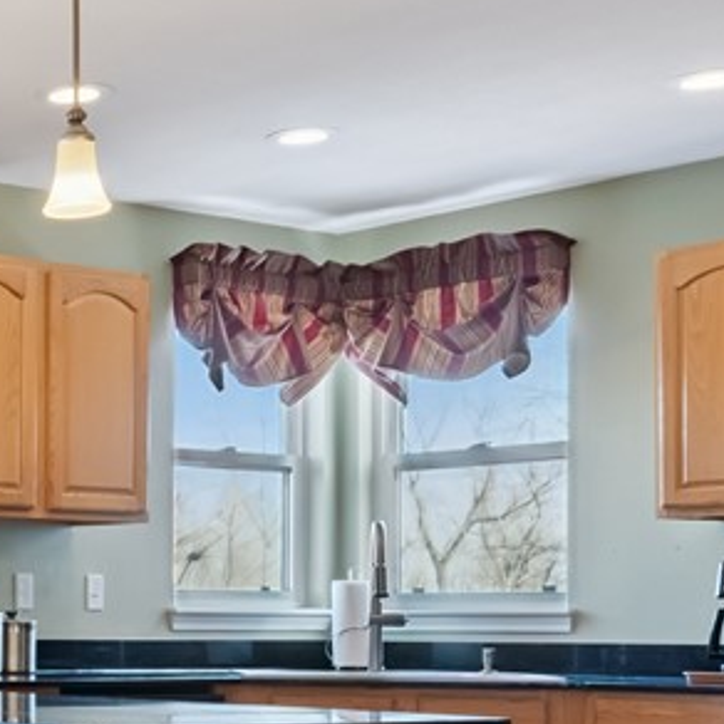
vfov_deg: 21.6
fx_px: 1869
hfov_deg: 17.9
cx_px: -552
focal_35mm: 79
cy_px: 594
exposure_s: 1/20
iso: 400
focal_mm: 16
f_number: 8
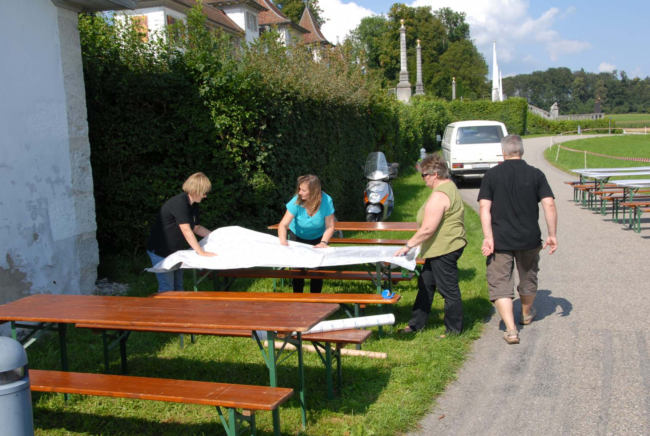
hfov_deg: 49.5
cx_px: 325
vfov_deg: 34.4
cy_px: 218
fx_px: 706
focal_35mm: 39
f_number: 9
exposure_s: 1/125
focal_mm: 26
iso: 100
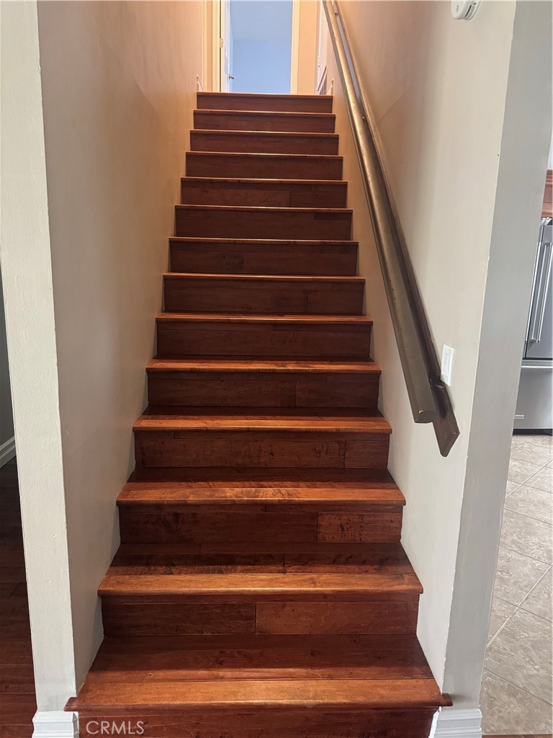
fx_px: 511
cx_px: 276
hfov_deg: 56.8
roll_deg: -0.9
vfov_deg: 71.6
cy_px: 369
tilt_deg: -10.6
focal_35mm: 24
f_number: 1.78
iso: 800
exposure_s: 1/40
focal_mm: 6.76
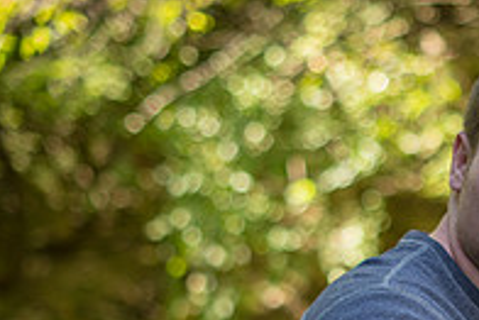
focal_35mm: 148
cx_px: 660
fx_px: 1971
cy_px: 412
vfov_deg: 9.1
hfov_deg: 13.3
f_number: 2
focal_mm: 50
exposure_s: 1/250
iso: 200
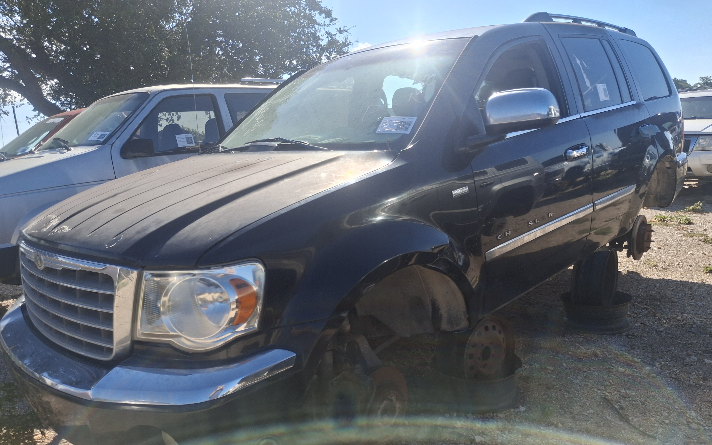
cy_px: 265
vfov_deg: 45.8
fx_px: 524
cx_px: 360
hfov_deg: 68.4
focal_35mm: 27
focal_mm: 4.69
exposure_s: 1/1852
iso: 32
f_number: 1.8
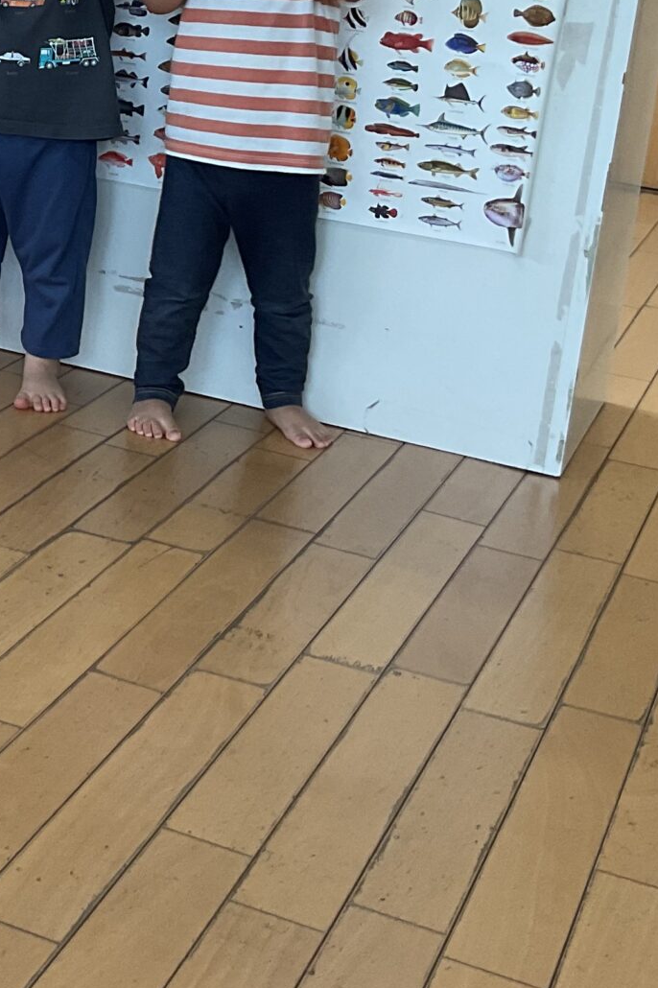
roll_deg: -3.9
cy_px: 149
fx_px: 2057
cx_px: -168
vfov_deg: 26.3
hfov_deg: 17.2
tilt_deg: -9.0
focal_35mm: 75
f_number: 1.8
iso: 64
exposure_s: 1/120
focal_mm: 3
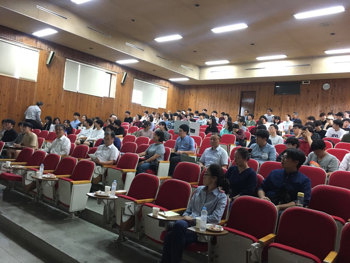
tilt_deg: +1.2
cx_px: 175
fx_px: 293
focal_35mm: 29
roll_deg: -5.5
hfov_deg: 61.7
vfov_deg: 48.2
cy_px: 132
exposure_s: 1/30
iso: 200
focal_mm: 4.15
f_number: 2.2
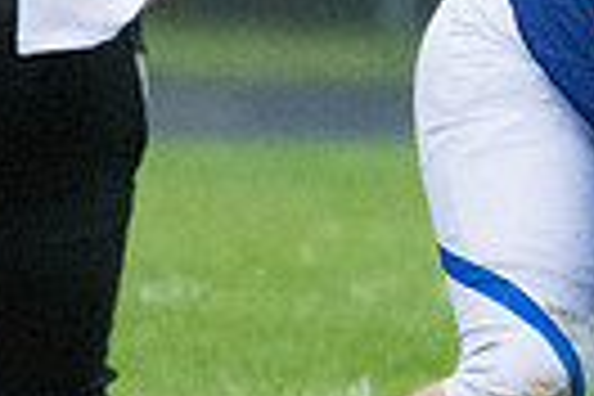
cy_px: 274
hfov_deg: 0.8
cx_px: 945
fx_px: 40108
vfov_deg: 0.6
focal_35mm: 2431
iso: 6400
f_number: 5.6
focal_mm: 370
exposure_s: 1/2000
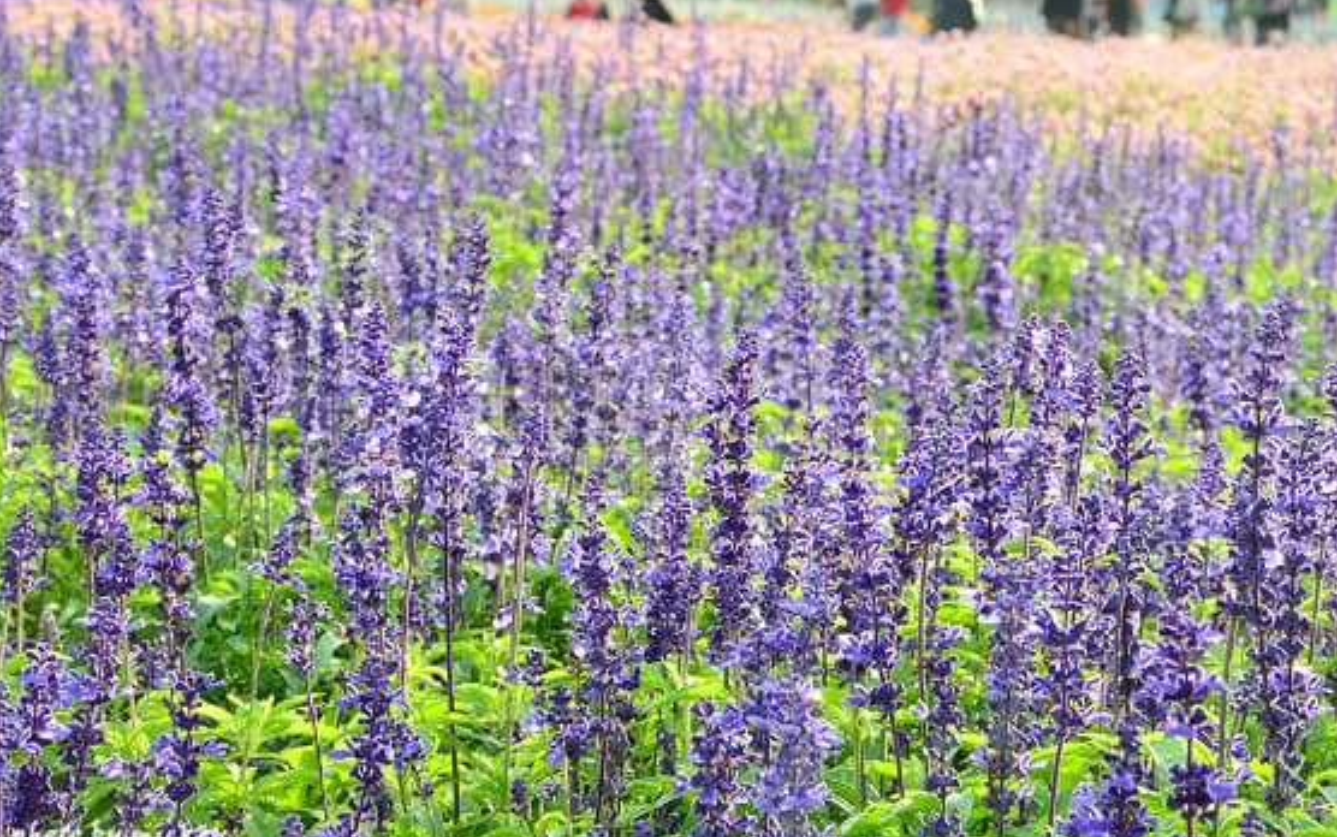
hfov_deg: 16.0
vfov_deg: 10.1
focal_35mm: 131
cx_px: 668
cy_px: 421
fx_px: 4757
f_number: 14
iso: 400
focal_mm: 85
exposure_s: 1/50
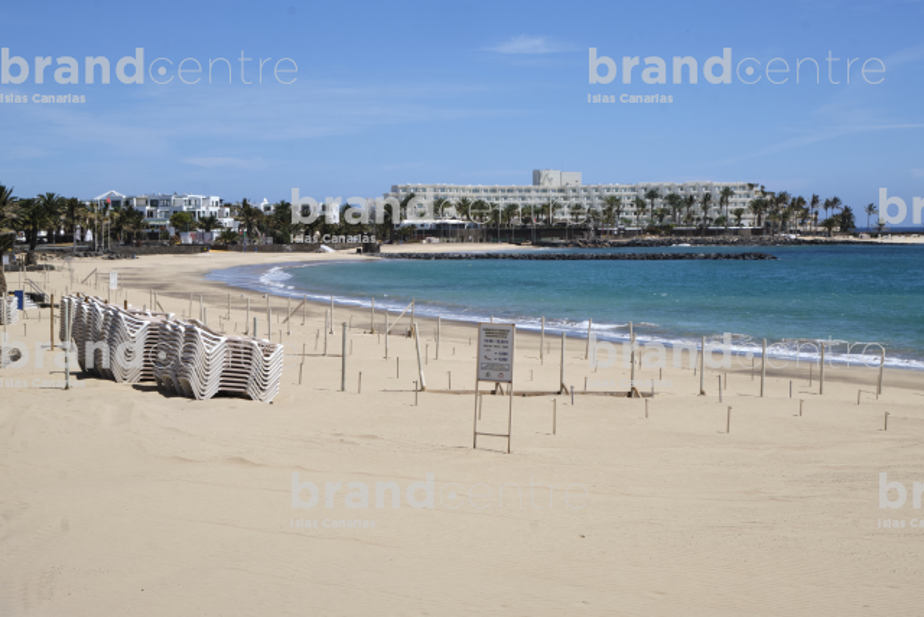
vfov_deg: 25.1
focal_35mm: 54
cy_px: 308
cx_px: 462
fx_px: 1386
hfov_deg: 36.9
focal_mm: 35.8
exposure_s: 1/250
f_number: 16
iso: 400
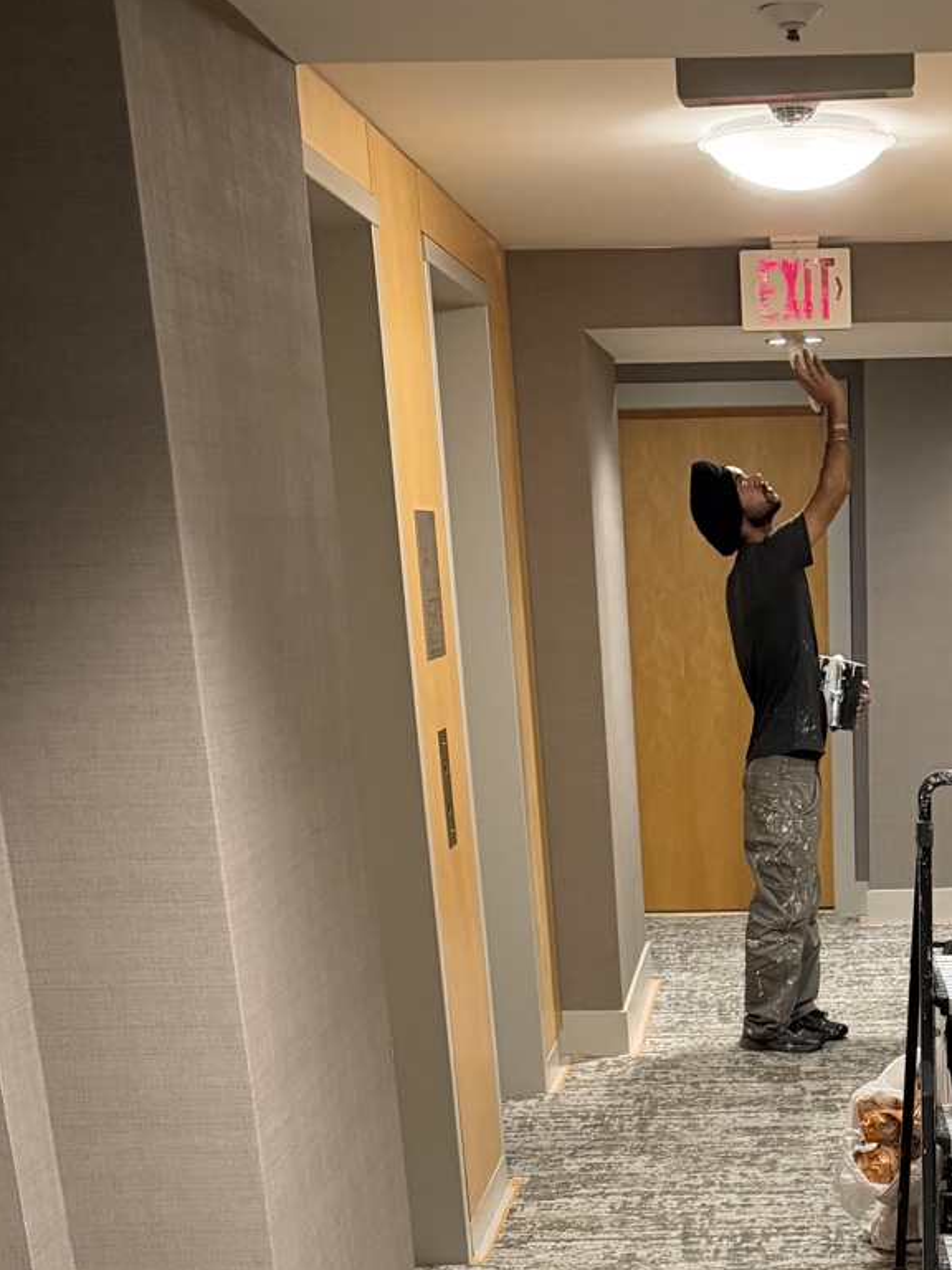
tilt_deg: -20.5
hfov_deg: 25.8
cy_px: 1315
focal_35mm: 55
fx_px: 2017
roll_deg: +1.4
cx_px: 836
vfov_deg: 31.8
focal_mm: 6.76
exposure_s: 1/60
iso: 500
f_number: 1.78
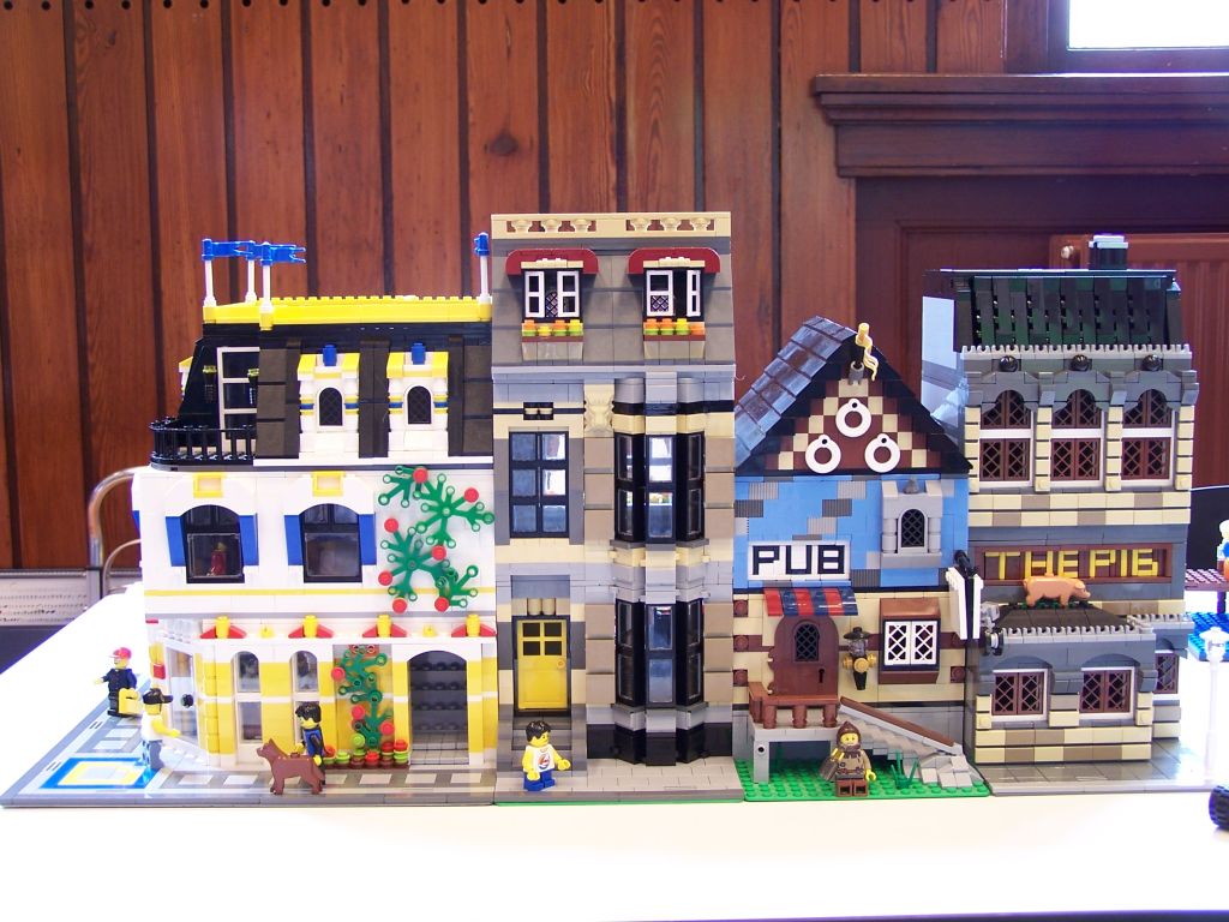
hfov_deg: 39.7
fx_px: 1704
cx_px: 614
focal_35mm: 48
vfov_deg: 30.3
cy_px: 461
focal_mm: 8
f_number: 3
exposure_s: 1/6
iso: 80
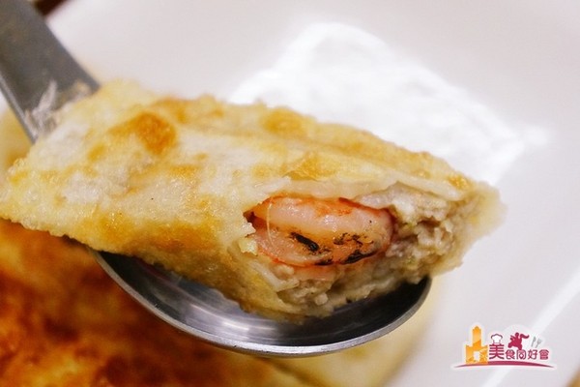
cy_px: 194
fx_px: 1329
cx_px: 290
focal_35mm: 82
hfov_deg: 24.6
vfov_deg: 16.6
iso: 3200
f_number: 5.6
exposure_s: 1/100
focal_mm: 55
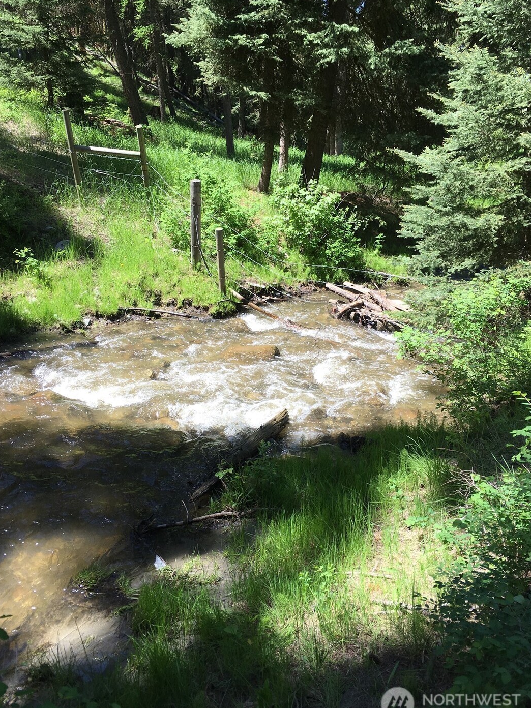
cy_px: 361
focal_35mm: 30
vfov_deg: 60.0
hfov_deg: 46.8
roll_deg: +0.1
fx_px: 614
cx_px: 262
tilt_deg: -21.8
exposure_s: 1/490
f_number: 2.2
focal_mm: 4.15
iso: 25
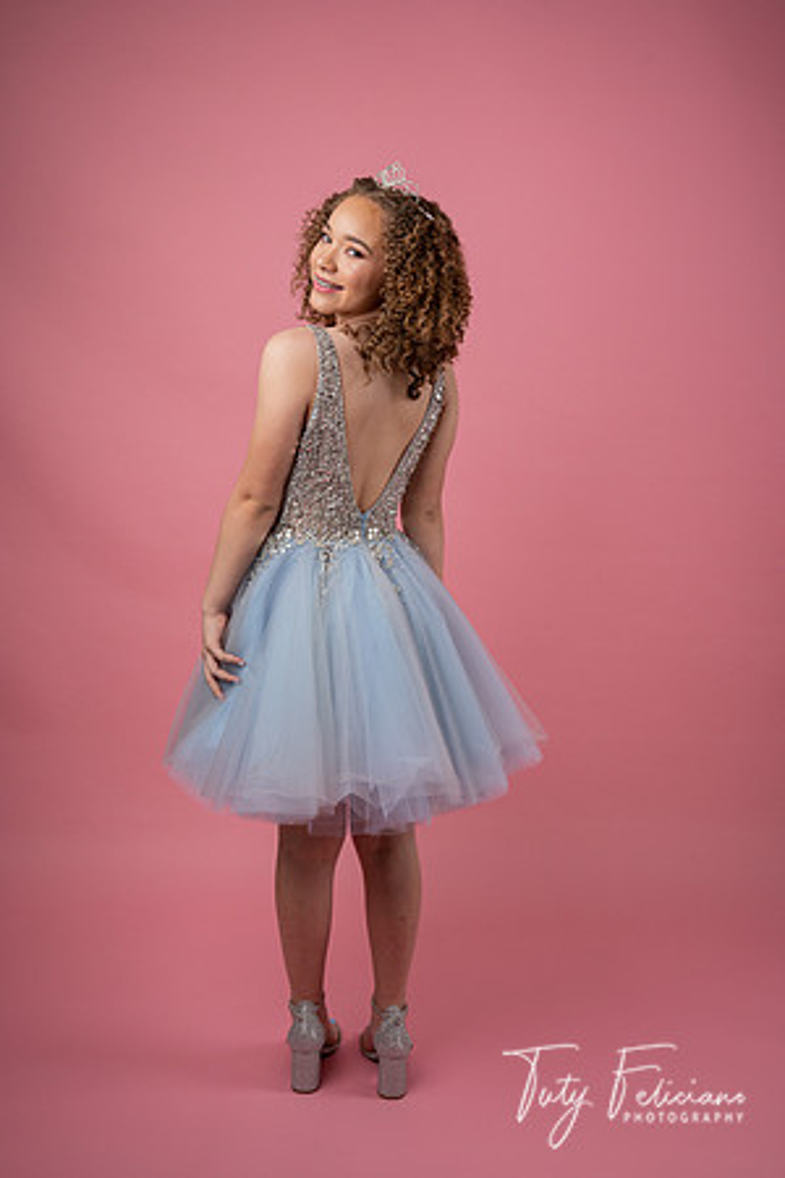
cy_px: 589
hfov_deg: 31.9
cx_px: 392
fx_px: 1374
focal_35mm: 42
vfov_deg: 46.4
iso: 200
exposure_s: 1/160
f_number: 6.3
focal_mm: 42
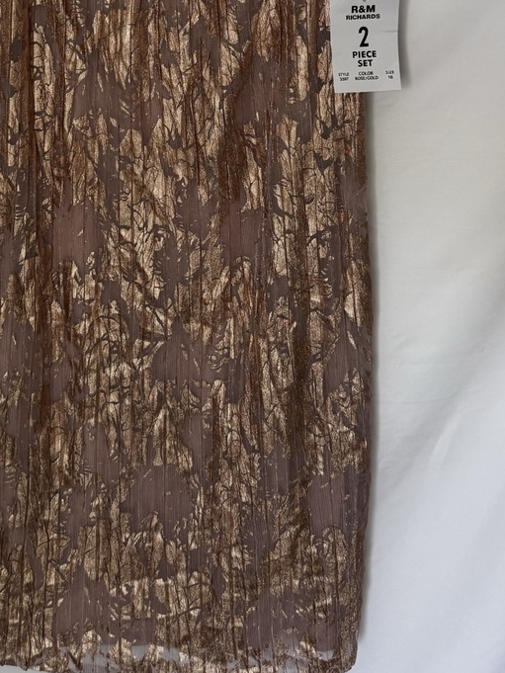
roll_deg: -1.0
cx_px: 174
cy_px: 77
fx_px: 914
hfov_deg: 30.7
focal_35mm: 47
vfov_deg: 37.9
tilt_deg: -7.4
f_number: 1.78
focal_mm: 6.76
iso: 200
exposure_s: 1/102
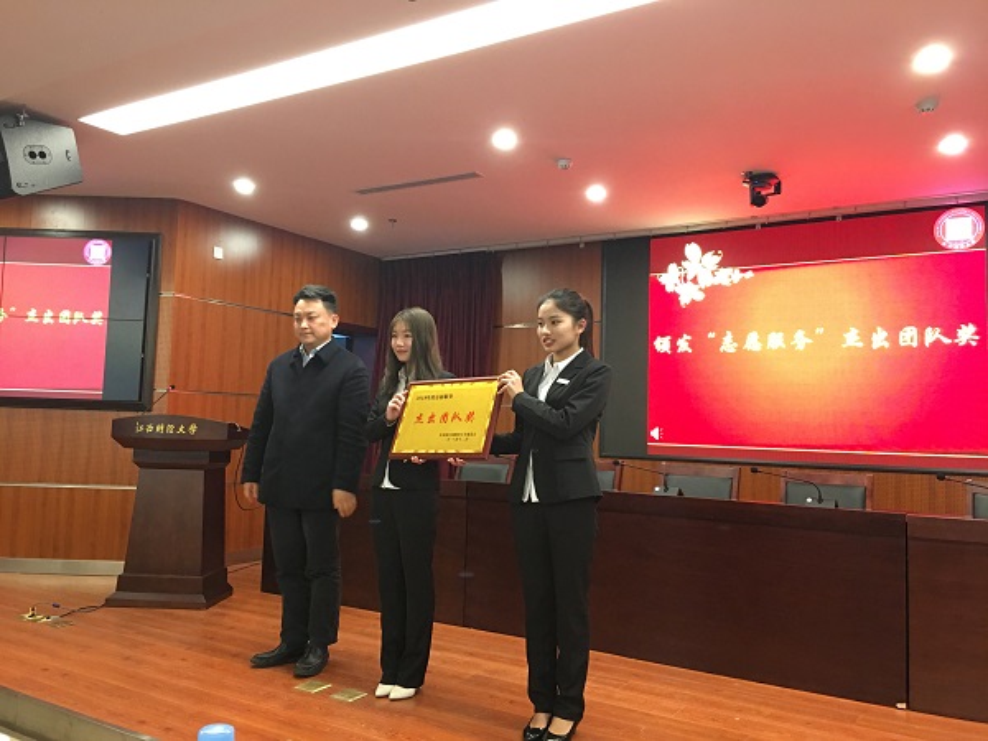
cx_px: 494
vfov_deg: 48.2
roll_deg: -1.8
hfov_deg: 61.7
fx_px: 828
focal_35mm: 29
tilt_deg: +4.4
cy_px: 370
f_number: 2.2
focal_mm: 4.15
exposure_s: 1/10
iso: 80
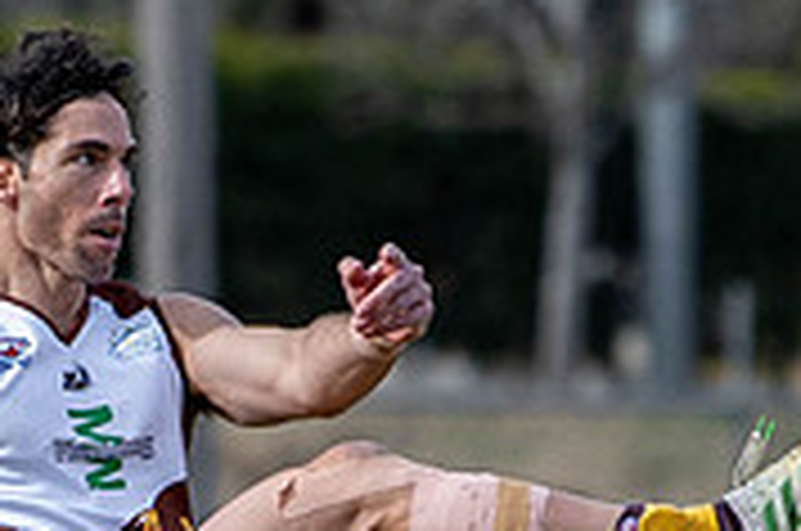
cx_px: 198
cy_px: 793
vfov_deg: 0.6
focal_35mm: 2446
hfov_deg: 0.8
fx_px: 54325
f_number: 3.5
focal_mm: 200
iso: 250
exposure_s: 1/1600
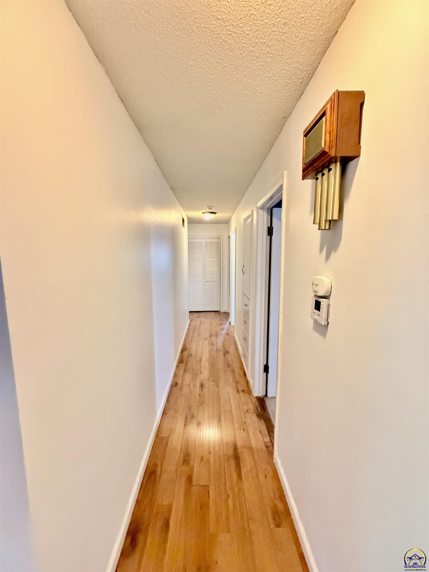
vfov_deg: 102.1
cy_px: 286
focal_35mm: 14
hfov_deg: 85.7
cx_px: 214
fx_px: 231
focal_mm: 2.22
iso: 1250
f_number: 2.2
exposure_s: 1/60
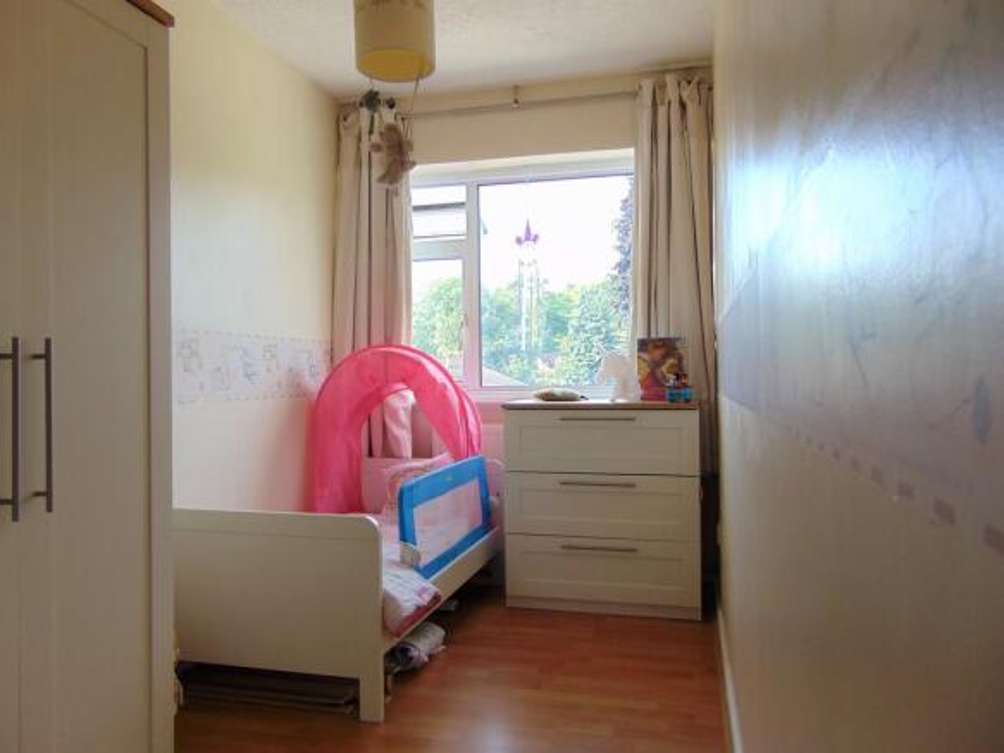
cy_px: 376
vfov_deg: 54.9
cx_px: 502
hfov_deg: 69.4
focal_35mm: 25
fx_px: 725
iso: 80
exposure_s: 1/100
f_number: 3
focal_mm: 4.5
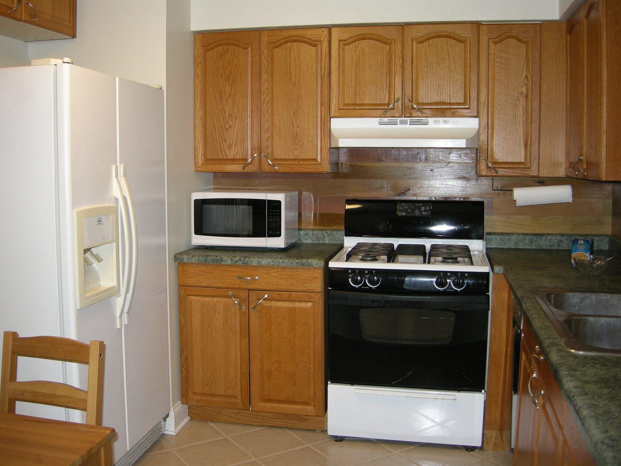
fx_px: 646
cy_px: 233
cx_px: 310
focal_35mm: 36
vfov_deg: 39.7
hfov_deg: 51.4
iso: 81
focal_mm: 7.5
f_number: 2.7
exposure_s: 1/30
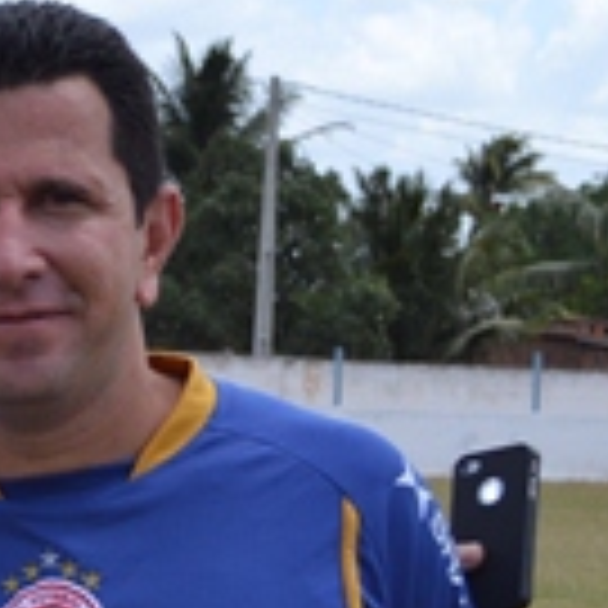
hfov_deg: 8.0
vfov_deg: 8.4
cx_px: -712
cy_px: 786
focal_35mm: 205
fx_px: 4074
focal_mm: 34
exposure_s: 1/200
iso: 100
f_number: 7.1
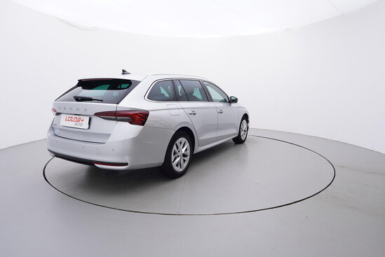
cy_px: 128
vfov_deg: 56.2
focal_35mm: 22
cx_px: 192
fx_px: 241
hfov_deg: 77.3
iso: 200
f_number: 5
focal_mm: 15
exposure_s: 1/80
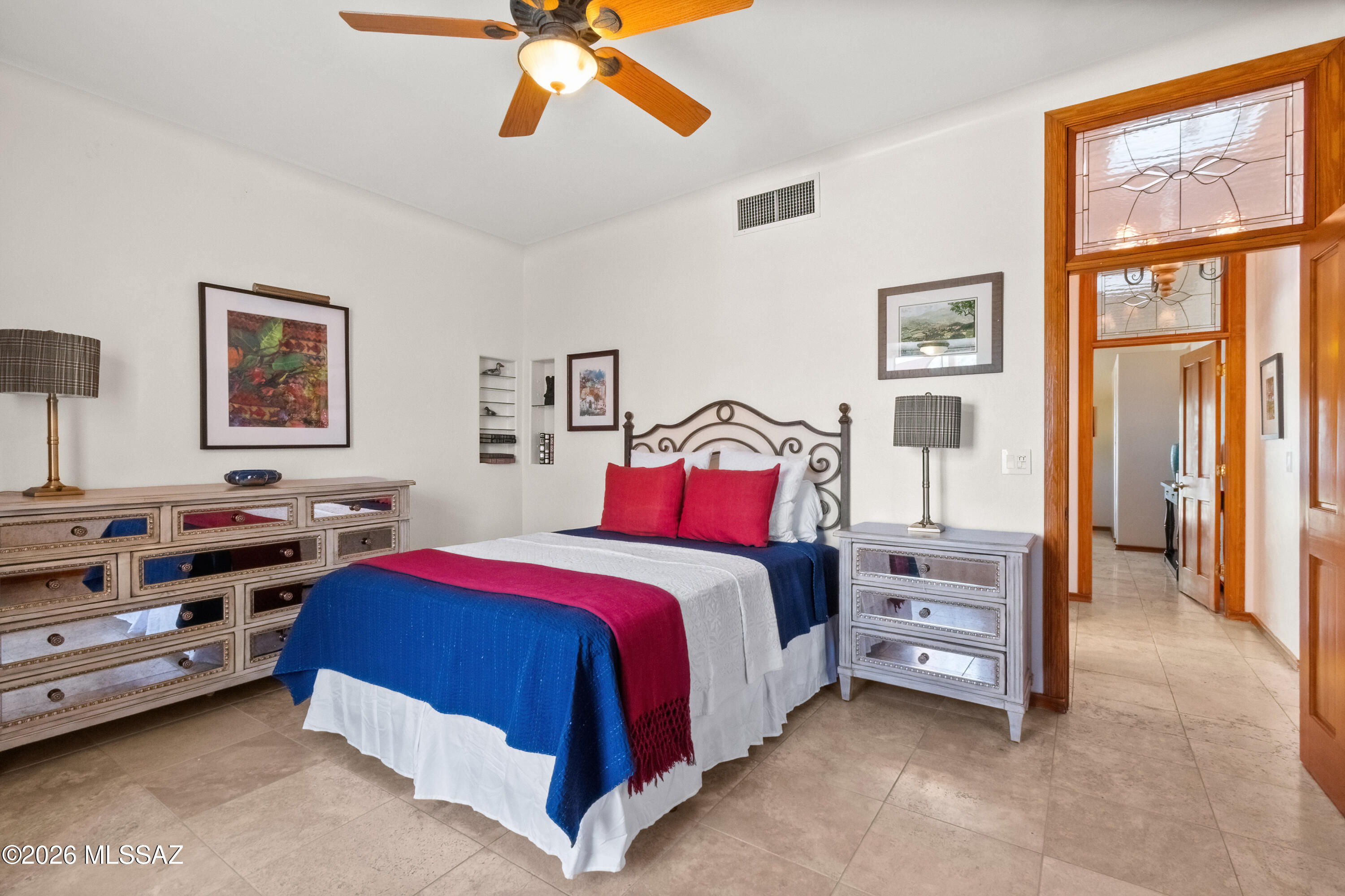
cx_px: 672
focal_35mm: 15
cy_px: 448
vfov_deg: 77.3
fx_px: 560
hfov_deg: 100.4
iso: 1600
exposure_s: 1/1.67
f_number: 22
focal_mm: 10
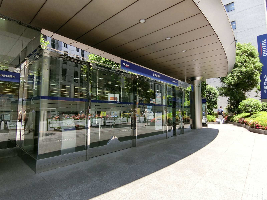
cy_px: 100
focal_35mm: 19
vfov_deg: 68.7
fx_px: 147
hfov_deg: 84.7
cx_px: 134
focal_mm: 4.06
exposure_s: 1/1000
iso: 200
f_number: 2.7
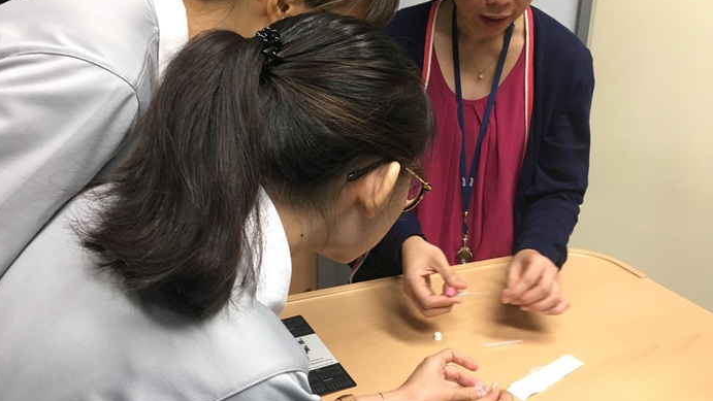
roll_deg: -1.4
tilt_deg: -17.1
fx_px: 605
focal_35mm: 32
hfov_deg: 61.0
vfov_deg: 36.6
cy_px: 174
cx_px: 356
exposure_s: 1/33
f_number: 2.2
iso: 160
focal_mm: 4.15
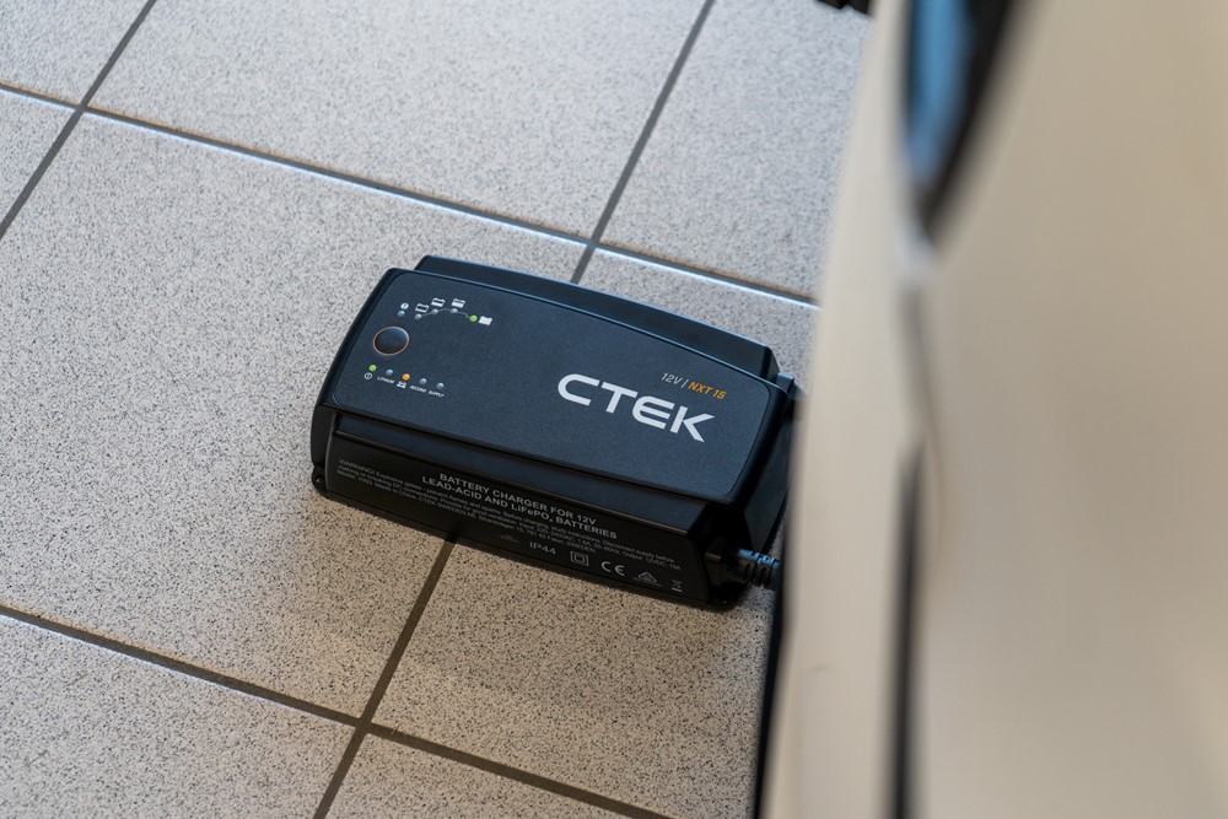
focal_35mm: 70
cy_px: 410
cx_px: 614
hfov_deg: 28.8
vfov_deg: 19.5
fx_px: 2388
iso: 400
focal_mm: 70
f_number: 5.6
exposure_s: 1/80
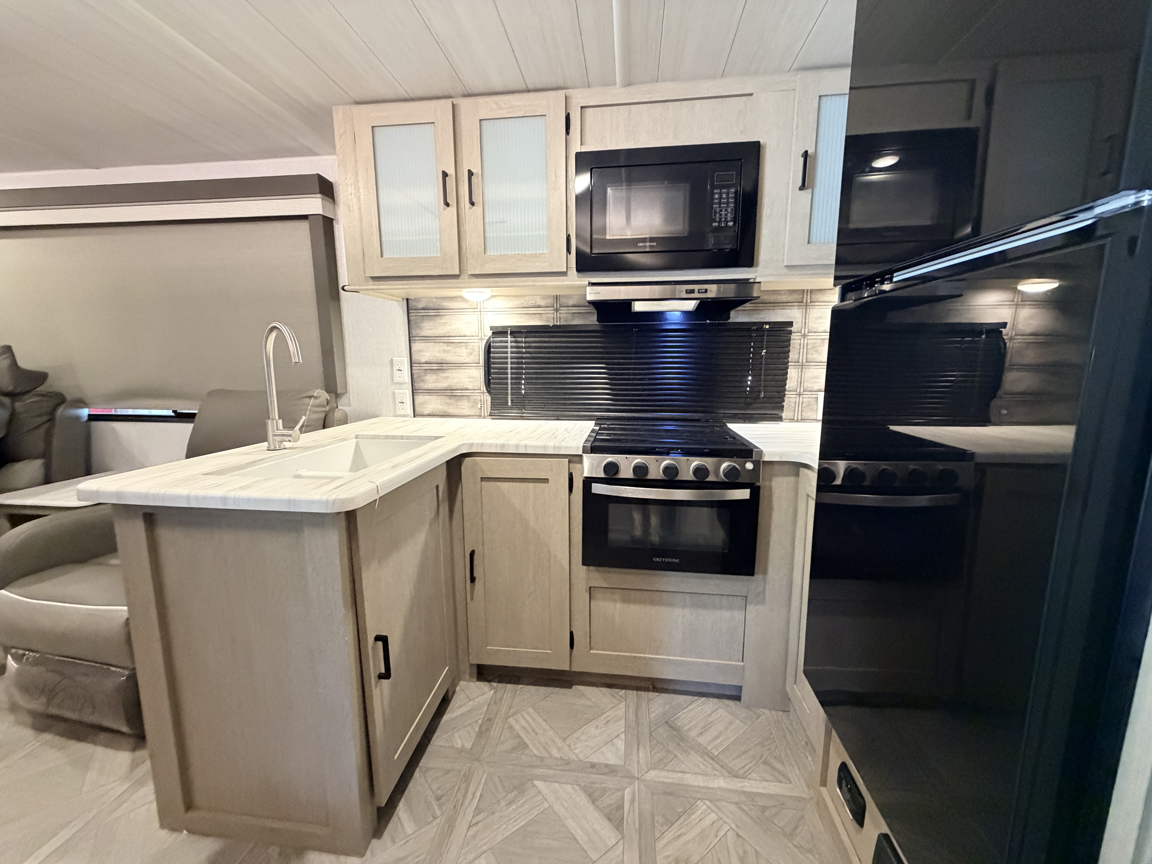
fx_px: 466
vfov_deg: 85.7
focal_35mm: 14
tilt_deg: -9.3
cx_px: 576
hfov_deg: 102.1
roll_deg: +0.2
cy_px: 432
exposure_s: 1/60
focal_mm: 2.22
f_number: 2.2
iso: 800
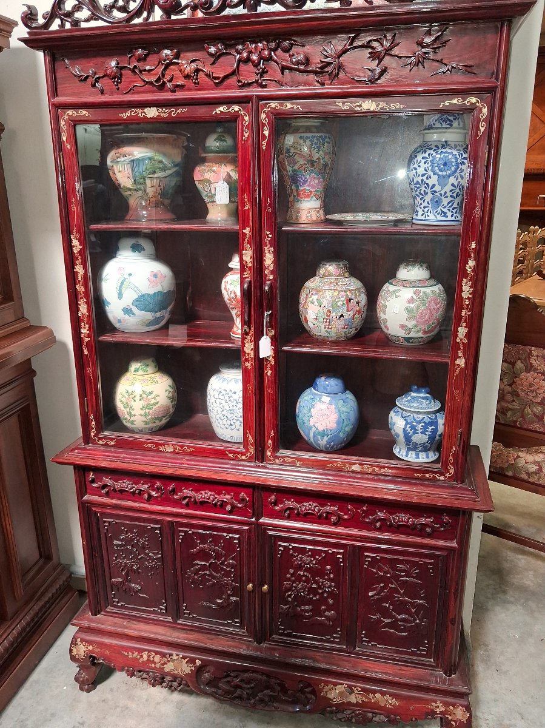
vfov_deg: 65.3
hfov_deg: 51.3
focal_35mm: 27
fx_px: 567
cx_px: 272
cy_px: 364
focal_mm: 4
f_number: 1.8
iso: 20
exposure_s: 1/50
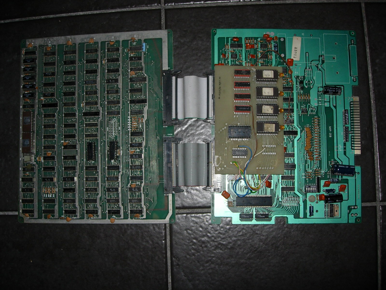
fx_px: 424
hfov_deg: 49.0
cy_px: 145
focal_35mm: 38
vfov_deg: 37.7
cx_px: 193
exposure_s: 1/64
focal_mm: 7.8
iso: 79
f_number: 2.8
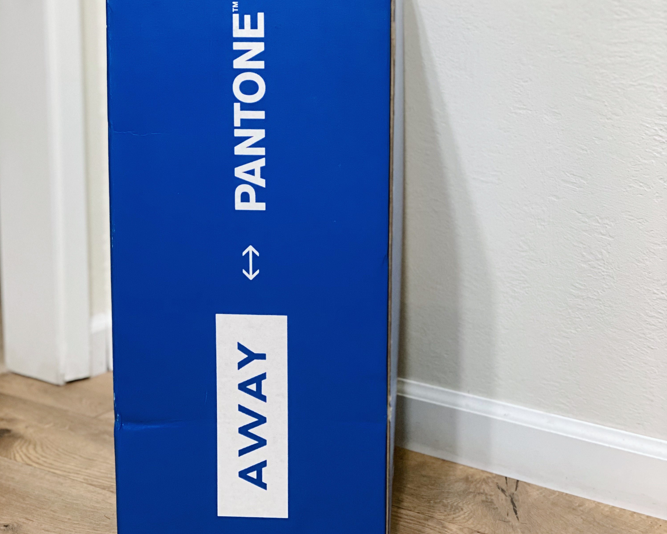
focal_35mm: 68
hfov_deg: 27.9
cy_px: 178
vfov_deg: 22.4
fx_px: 1342
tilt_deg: -8.8
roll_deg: -0.1
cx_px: 333
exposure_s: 1/24
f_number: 2
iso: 400
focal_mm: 6
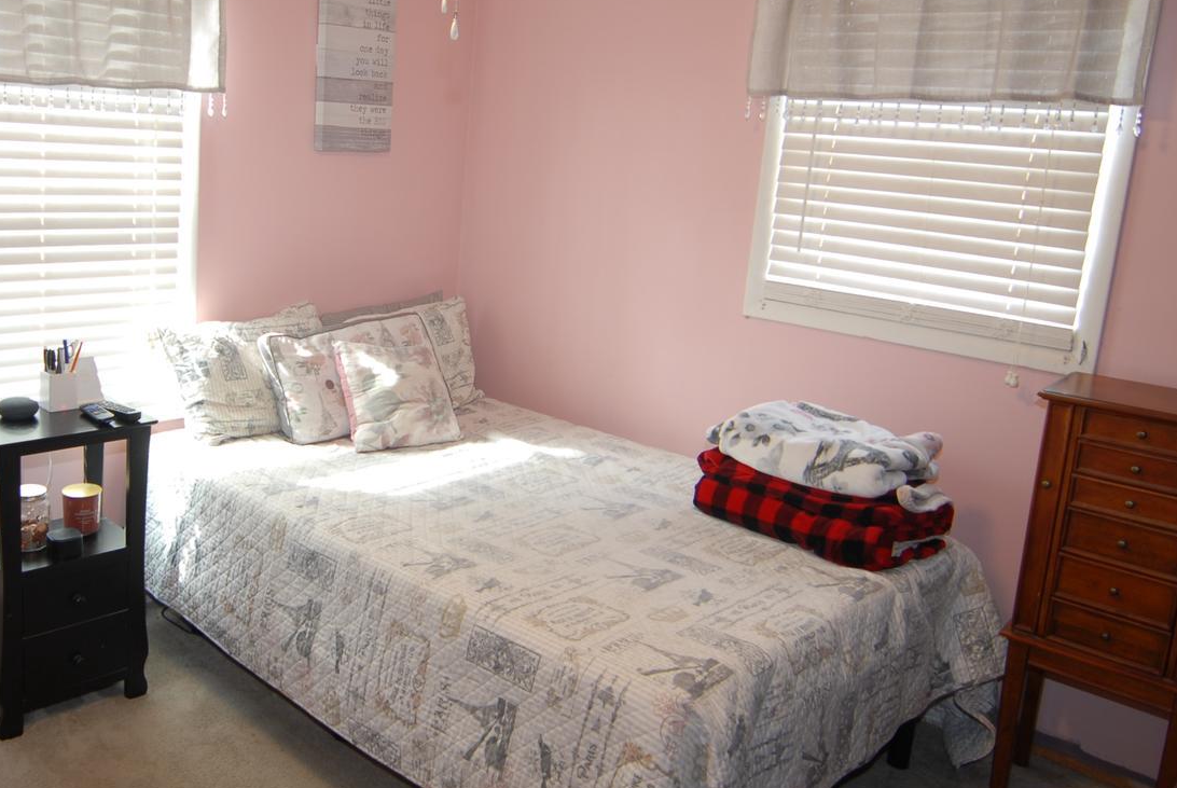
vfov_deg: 42.3
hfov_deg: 59.2
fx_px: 1013
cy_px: 308
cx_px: 409
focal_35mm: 31
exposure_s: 1/13
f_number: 2.8
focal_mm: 11
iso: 100
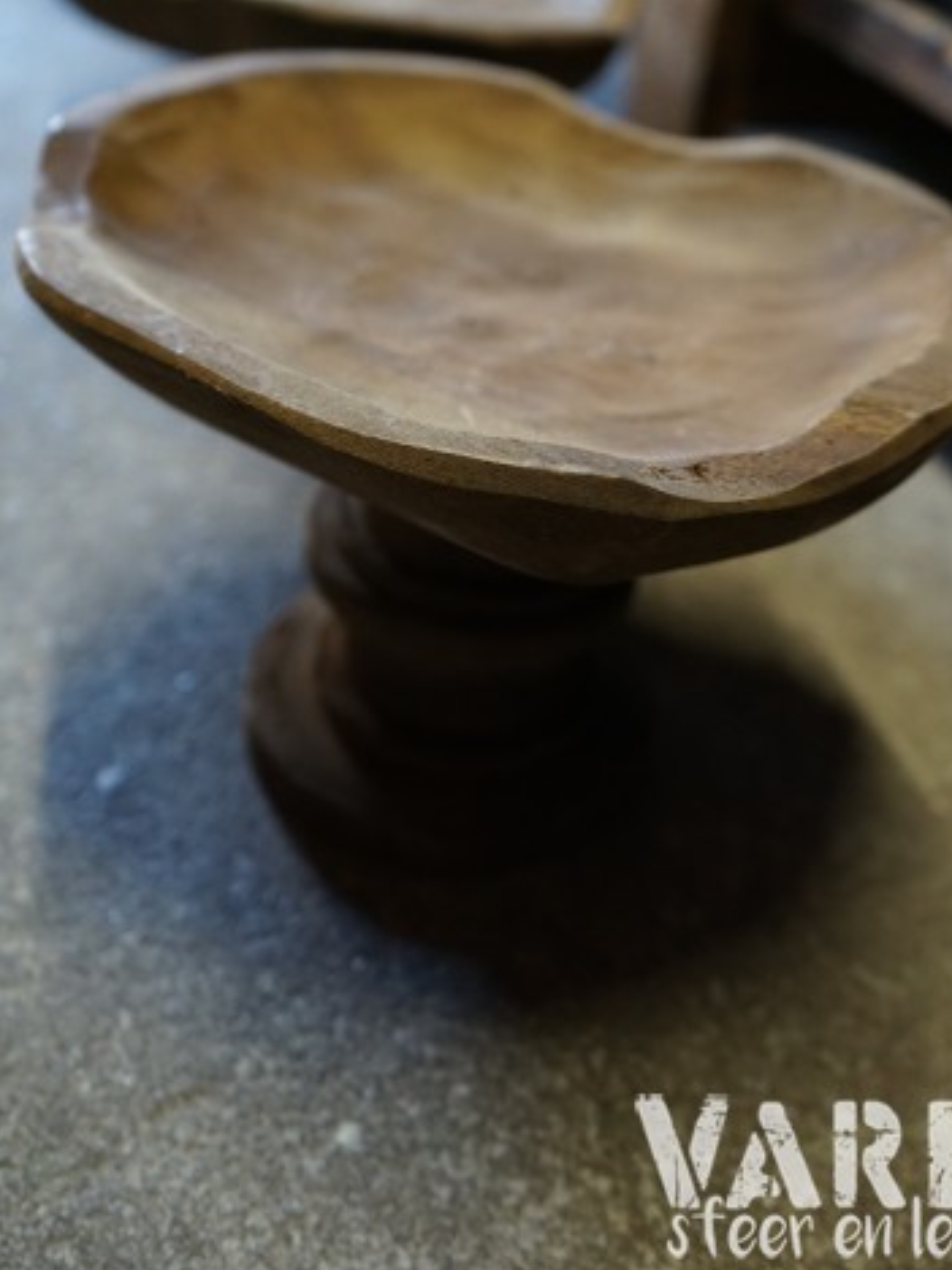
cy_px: 464
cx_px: 521
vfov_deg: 49.6
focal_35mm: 37
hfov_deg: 38.6
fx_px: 1357
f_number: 3.5
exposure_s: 1/60
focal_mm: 30
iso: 2000
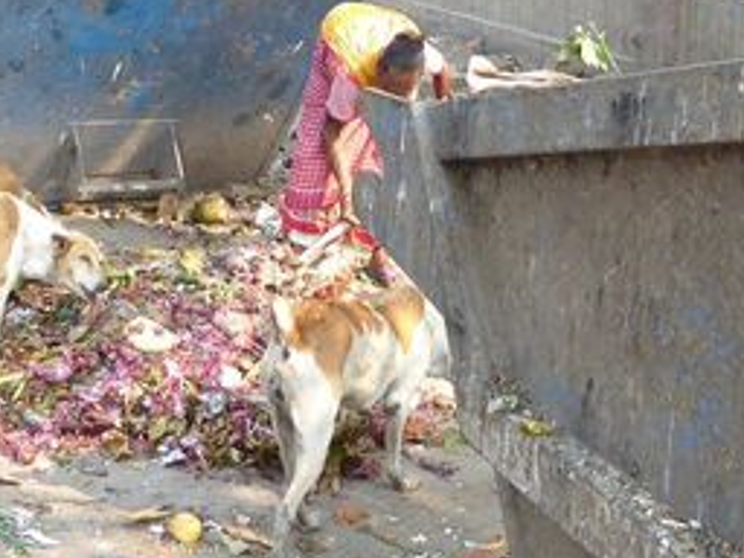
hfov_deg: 24.9
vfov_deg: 18.5
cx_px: 256
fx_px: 1676
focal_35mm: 78
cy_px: 17
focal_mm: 4.3
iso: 80
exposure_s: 1/60
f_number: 3.3
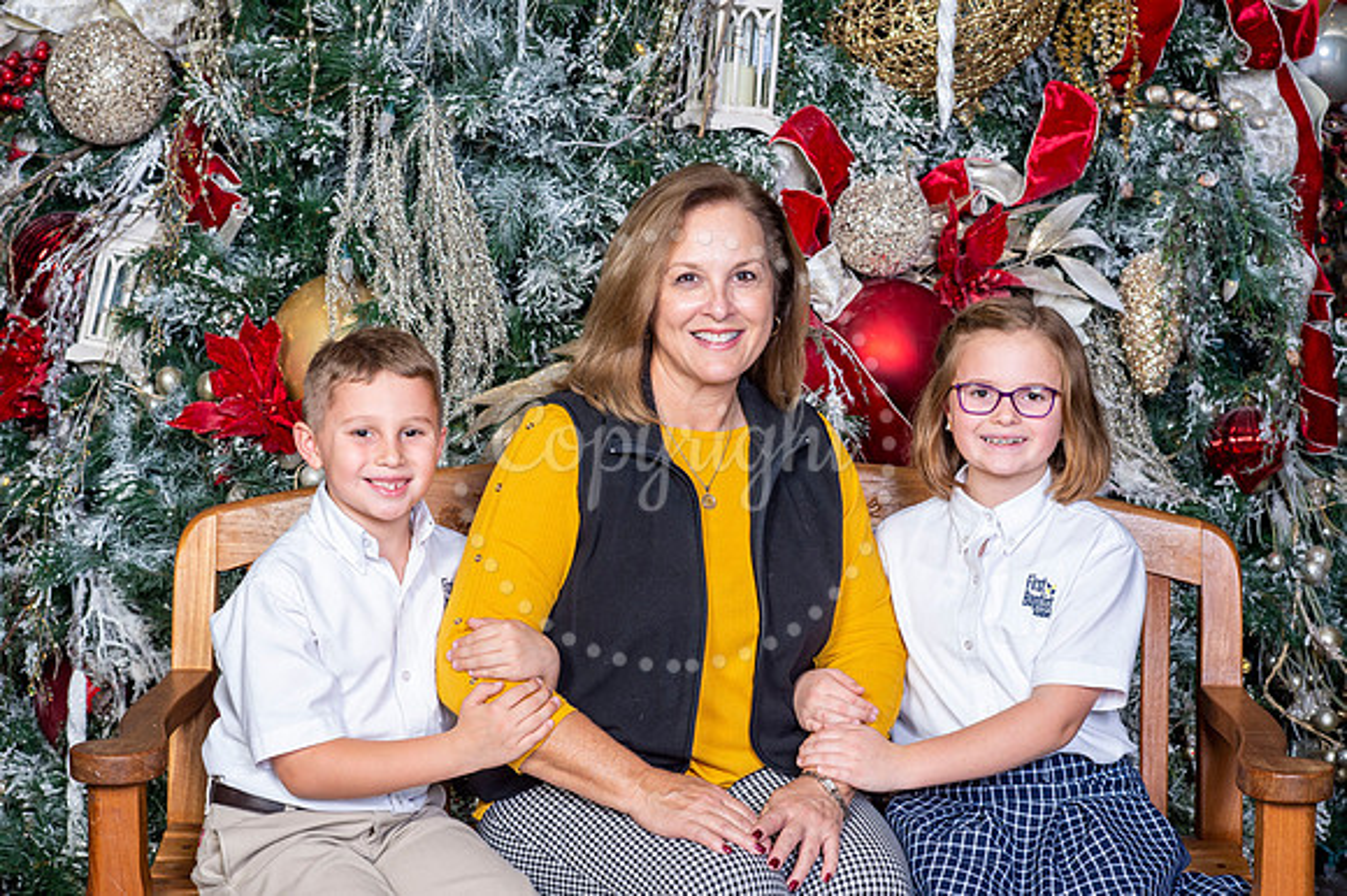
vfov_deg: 16.1
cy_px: 448
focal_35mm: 85
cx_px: 674
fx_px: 3178
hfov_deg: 23.9
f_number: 8
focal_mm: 85
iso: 400
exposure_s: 1/125
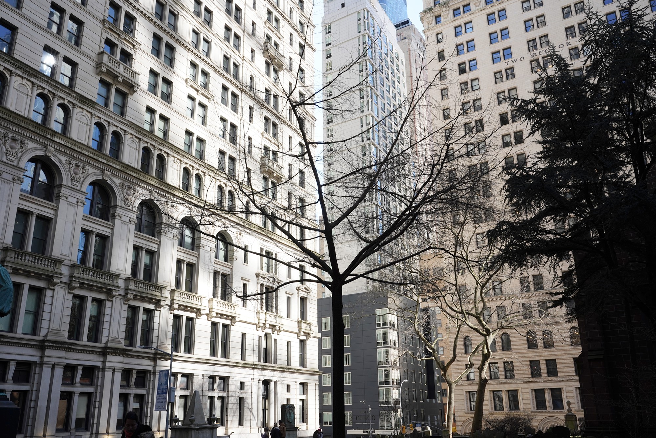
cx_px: 328
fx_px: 547
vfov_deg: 43.6
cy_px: 219
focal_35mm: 30
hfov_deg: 61.9
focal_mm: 30
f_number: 13
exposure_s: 1/100
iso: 400
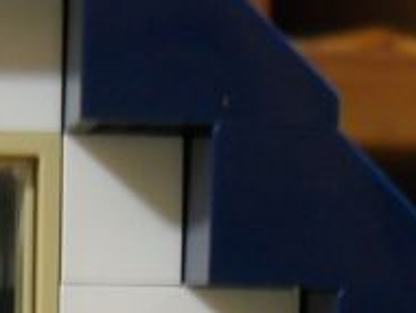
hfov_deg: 13.1
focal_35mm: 147
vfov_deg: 9.4
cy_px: 639
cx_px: -83
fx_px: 1769
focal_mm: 6.2
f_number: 2.8
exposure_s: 1/8
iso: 200
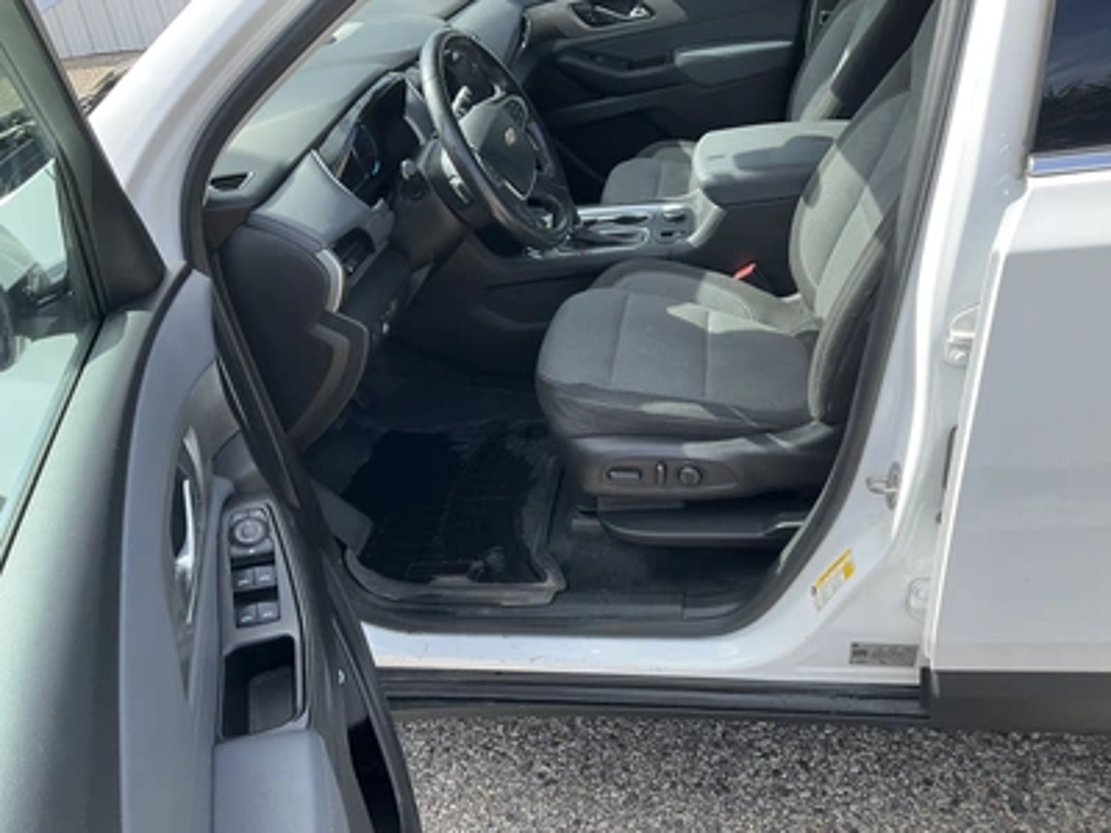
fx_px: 931
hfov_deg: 61.7
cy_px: 416
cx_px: 556
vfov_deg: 48.2
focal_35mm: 29
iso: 25
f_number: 1.8
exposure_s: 1/380
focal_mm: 3
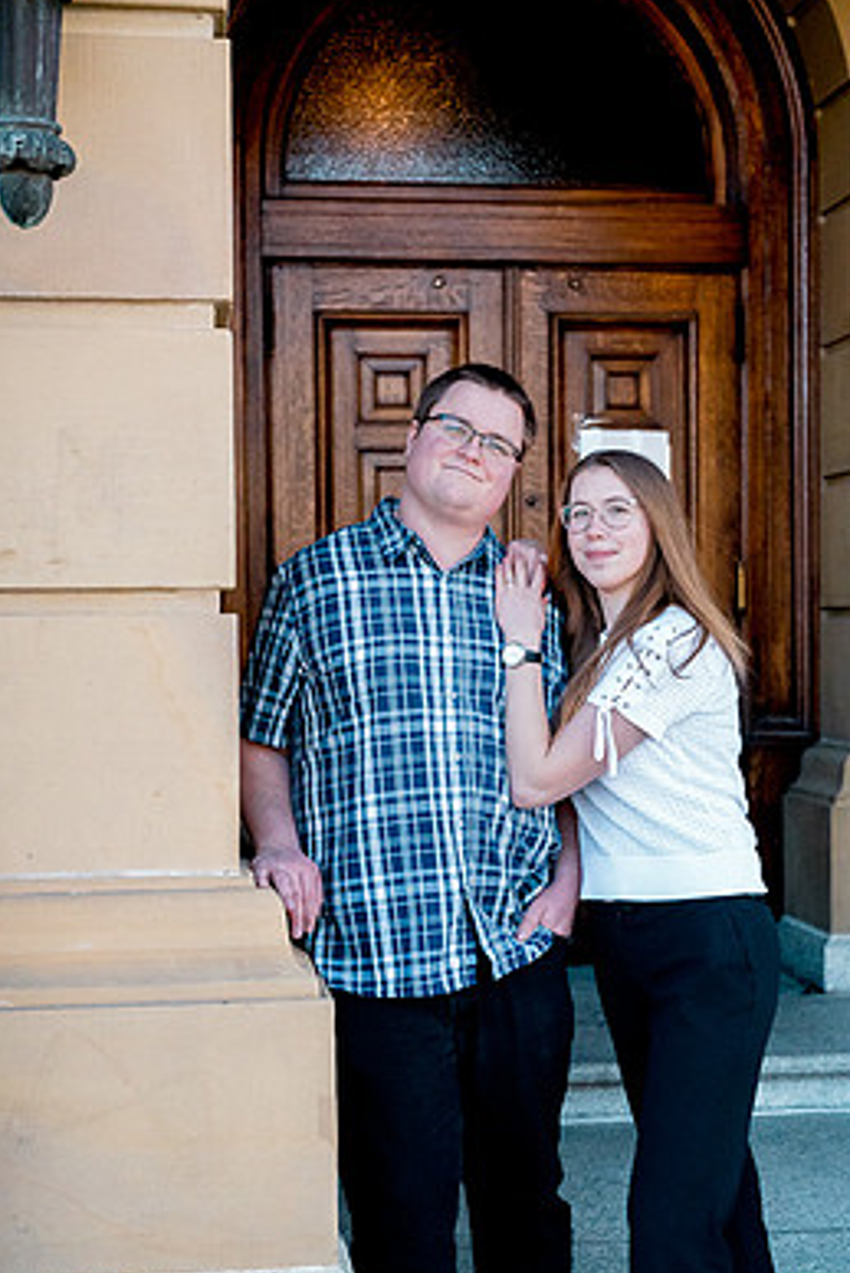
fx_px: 2052
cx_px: 453
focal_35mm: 58
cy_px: 689
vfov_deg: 34.5
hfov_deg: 23.4
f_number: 3.5
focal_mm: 50
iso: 6400
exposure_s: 1/8000
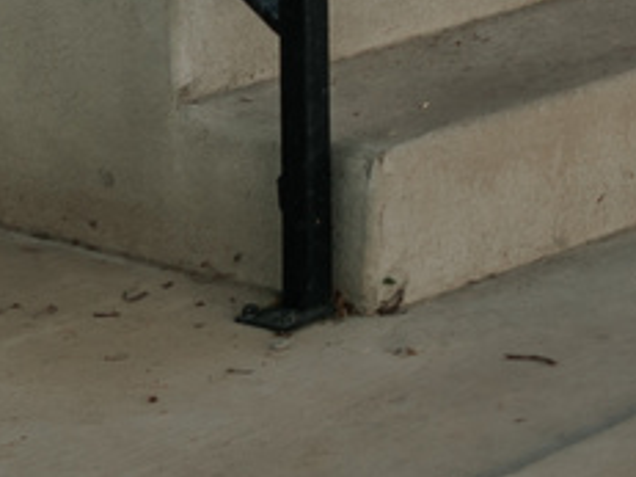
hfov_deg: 8.8
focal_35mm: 205
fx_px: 3765
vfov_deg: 6.6
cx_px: 1490
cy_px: -939
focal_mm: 24
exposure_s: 1/125
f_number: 4.5
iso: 80
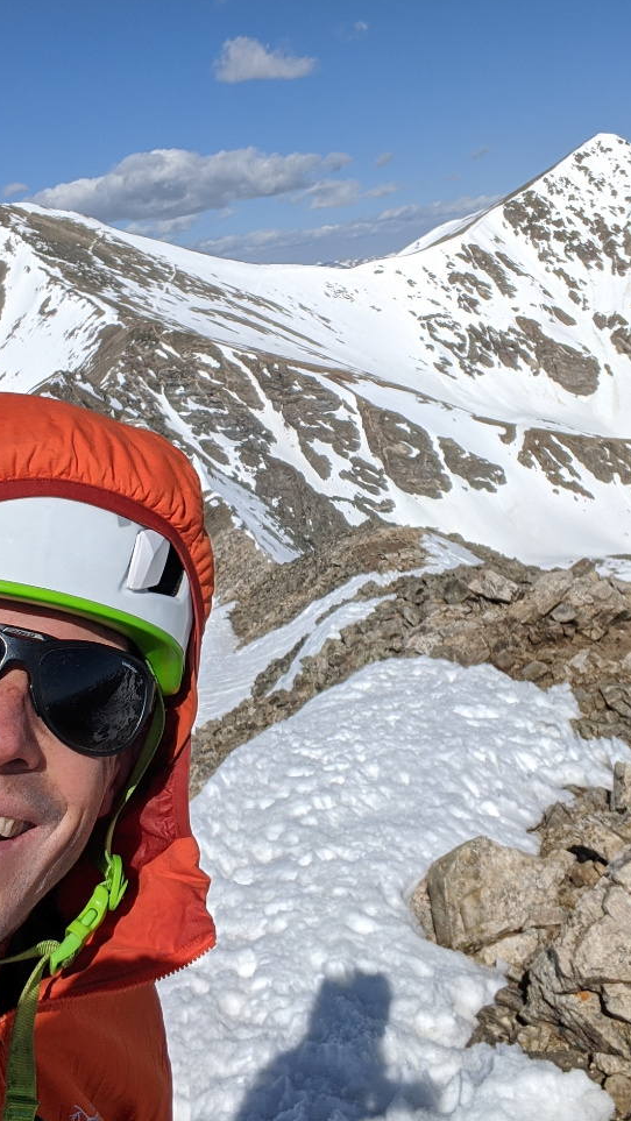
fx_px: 1130
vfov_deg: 52.7
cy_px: 516
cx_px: 321
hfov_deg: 31.2
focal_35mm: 38
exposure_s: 1/5155
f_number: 2
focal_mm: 2.47
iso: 51
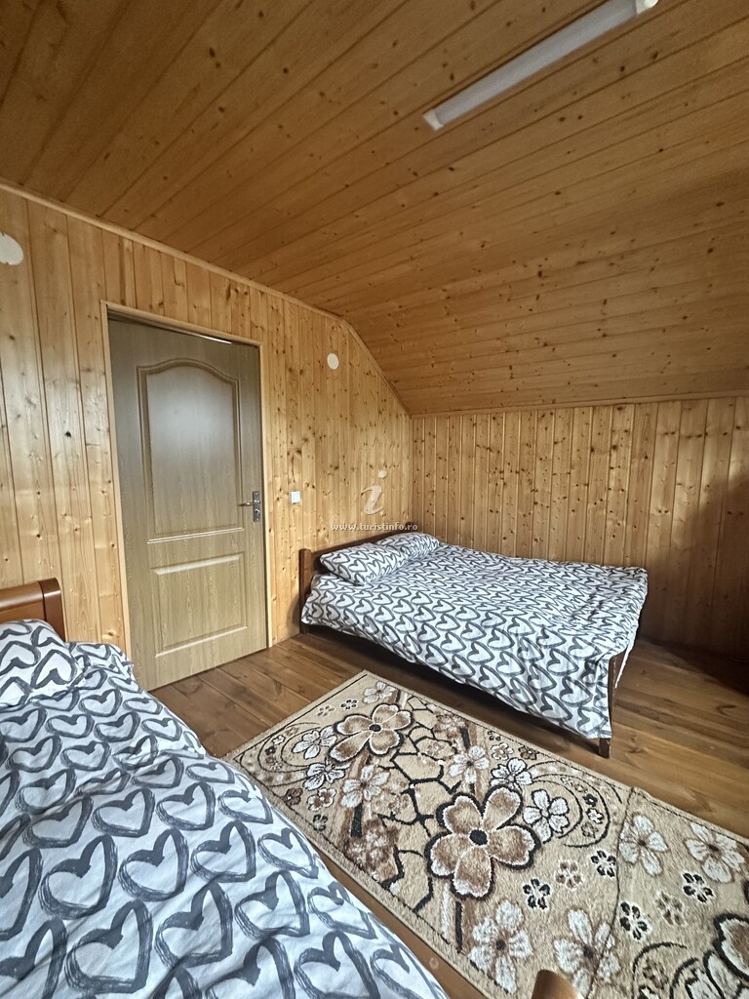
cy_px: 500
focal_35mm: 14
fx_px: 404
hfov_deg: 85.7
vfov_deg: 102.1
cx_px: 374
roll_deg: -0.2
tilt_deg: -6.1
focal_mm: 2.22
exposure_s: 1/60
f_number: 2.2
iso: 800
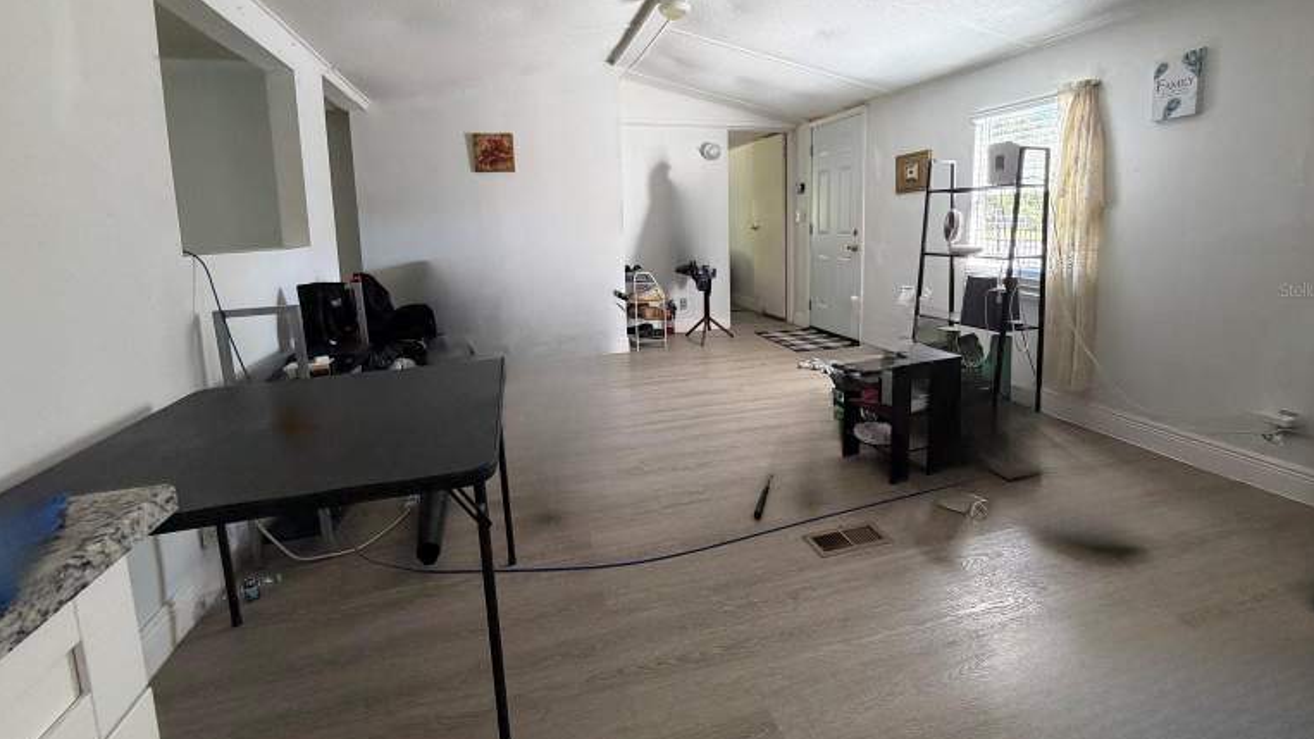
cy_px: 289
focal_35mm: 16
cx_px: 672
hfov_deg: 99.4
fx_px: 557
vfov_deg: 66.3
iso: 250
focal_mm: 2.22
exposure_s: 1/60
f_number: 2.2
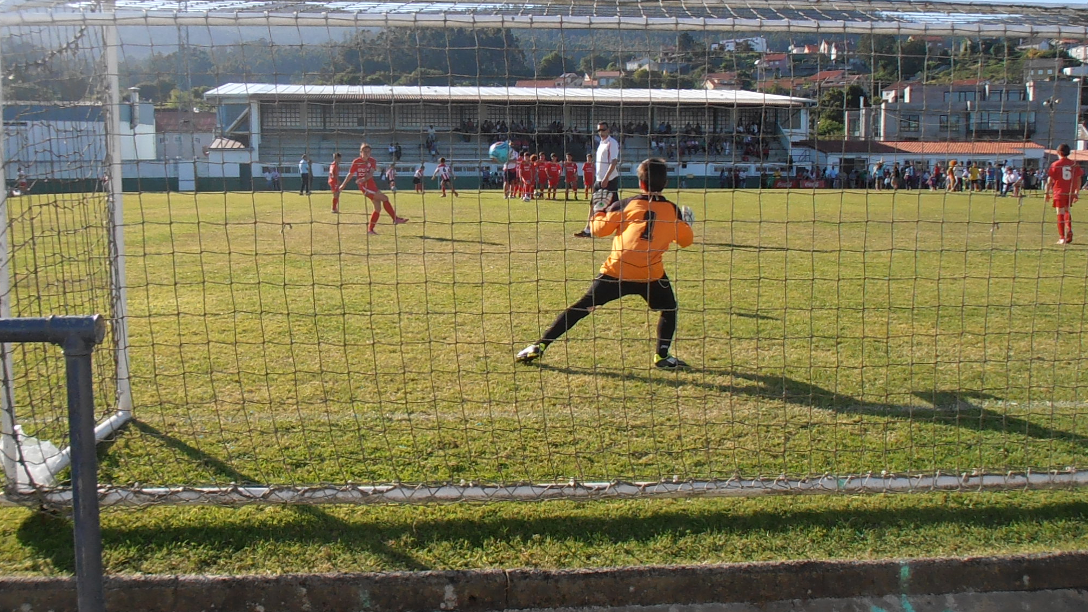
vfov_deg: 29.0
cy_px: 272
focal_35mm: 41
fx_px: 1183
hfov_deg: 49.4
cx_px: 547
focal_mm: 6.61
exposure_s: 1/320
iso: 250
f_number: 9.9
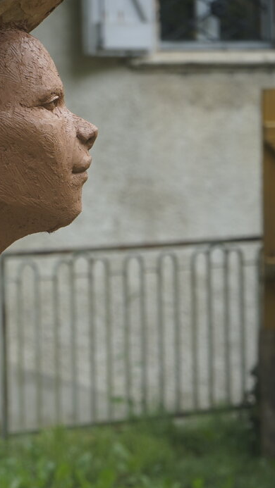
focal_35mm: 127
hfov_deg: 9.4
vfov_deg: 16.9
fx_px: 1646
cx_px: -46
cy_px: 275
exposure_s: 1/160
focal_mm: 70
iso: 160
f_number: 5.6
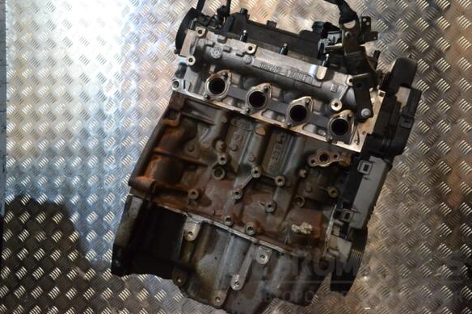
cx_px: 237
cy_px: 156
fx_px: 485
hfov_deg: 51.9
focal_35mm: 37
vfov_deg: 35.9
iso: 3200
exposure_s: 1/125
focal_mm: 24
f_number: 5.6
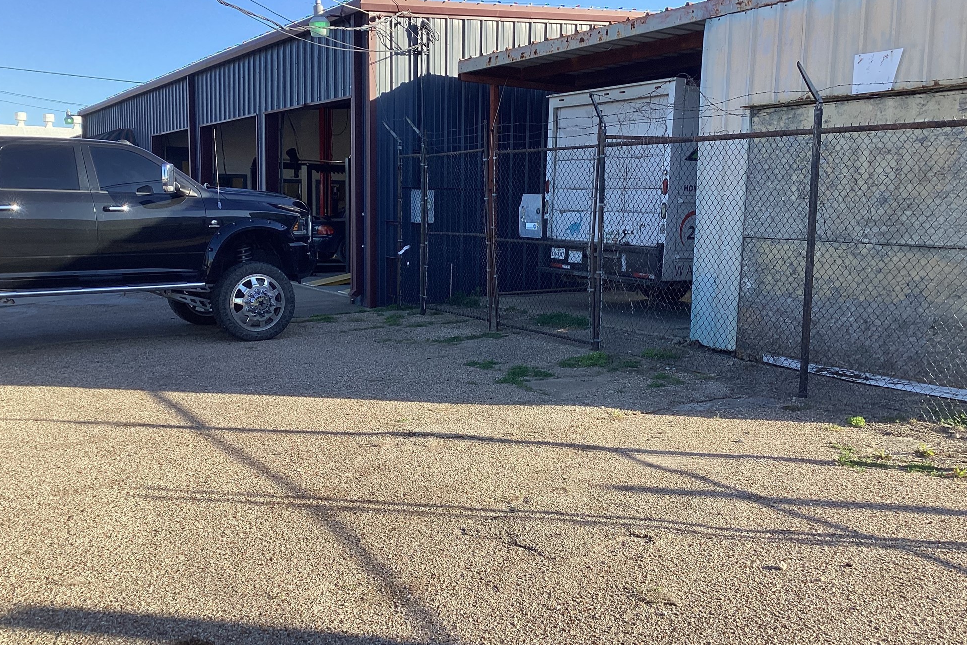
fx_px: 913
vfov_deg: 38.9
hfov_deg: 55.8
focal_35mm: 34
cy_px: 313
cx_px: 489
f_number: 2.4
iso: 25
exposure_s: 1/390
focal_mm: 3.3
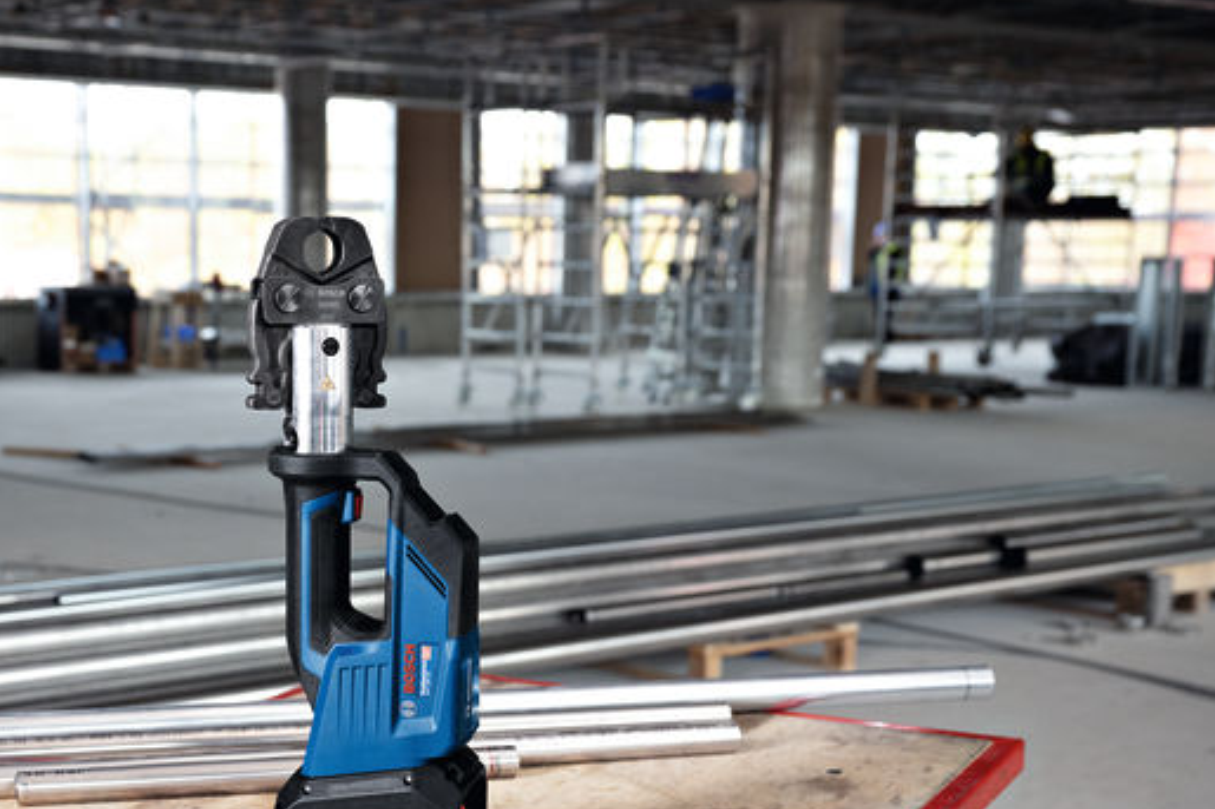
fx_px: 1990
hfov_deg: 33.5
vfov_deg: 22.8
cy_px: 581
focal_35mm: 59
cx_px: 373
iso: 500
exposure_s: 1/80
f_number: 5
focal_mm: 38
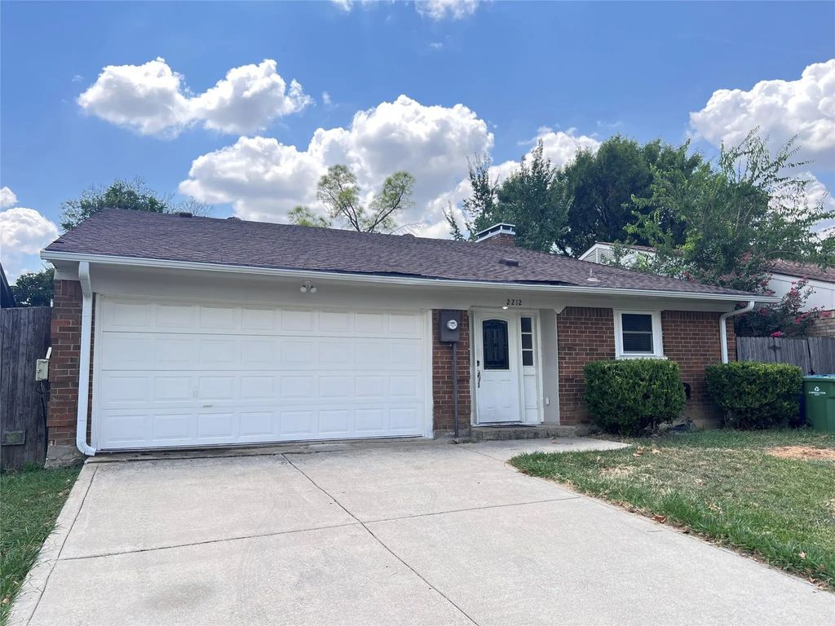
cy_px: 313
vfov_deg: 53.1
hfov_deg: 67.3
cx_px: 418
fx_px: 627
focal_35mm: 26
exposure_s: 1/1361
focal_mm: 5.7
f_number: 1.5
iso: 50
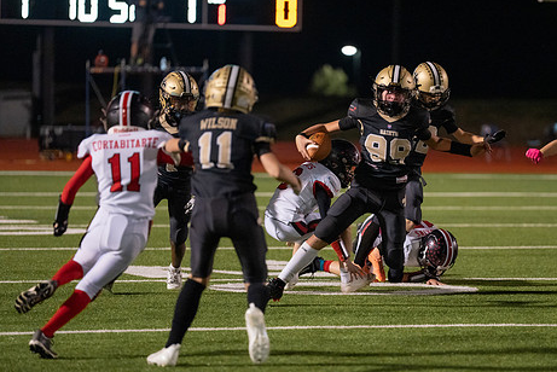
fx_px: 3406
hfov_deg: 9.3
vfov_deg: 6.3
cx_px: 349
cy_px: 190
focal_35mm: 220
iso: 6400
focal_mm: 175
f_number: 2.8
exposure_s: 1/1250
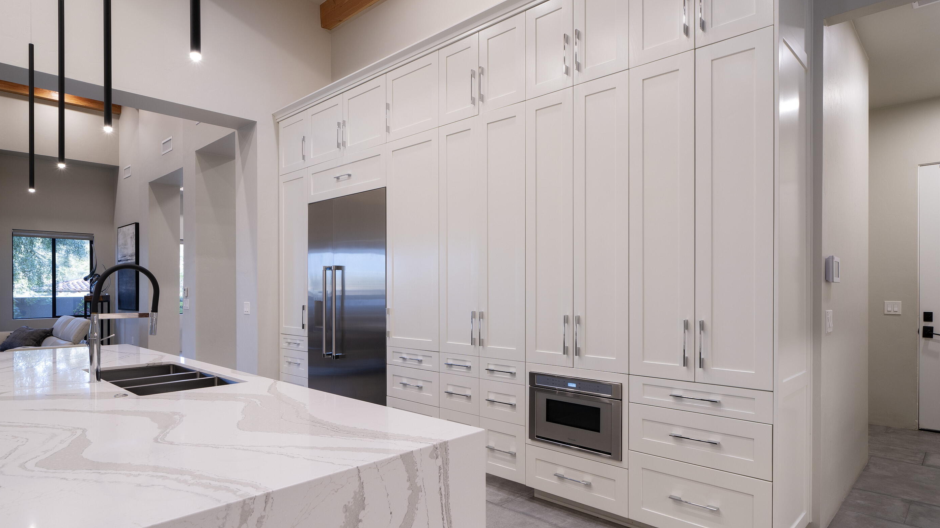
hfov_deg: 86.6
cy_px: 284
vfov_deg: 55.8
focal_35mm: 20
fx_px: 498
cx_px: 468
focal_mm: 19
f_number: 10
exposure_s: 1/1.67
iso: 200
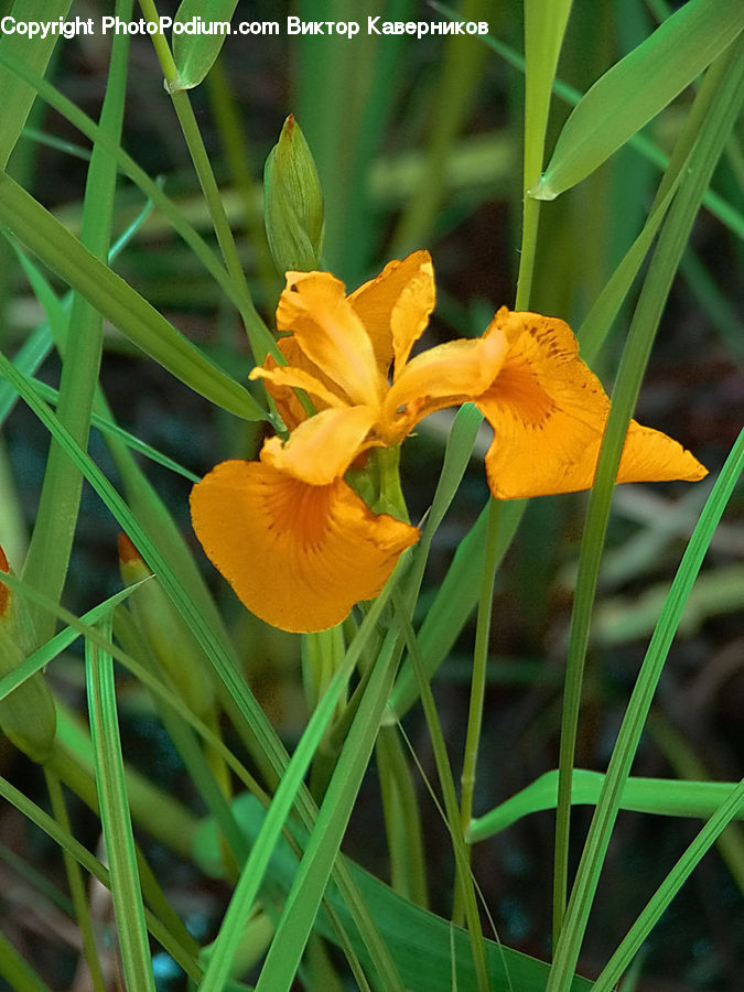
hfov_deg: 7.7
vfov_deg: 10.3
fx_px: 5502
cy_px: 496
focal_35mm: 192
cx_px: 372
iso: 200
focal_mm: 40.5
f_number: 3.6
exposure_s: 1/30
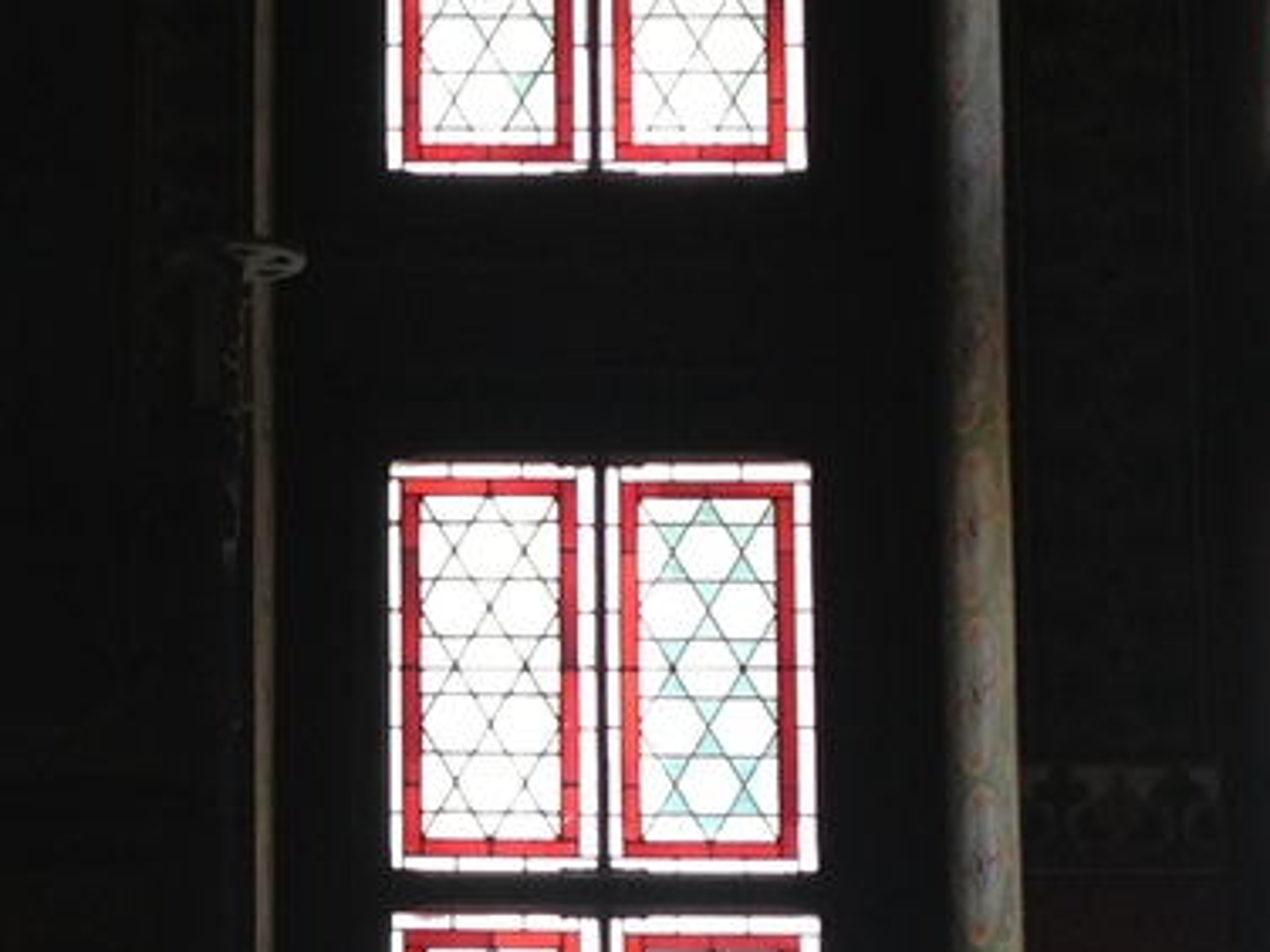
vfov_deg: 9.9
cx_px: -162
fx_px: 5467
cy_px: 834
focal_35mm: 149
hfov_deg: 13.0
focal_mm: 4.28
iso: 50
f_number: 2.4
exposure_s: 1/24
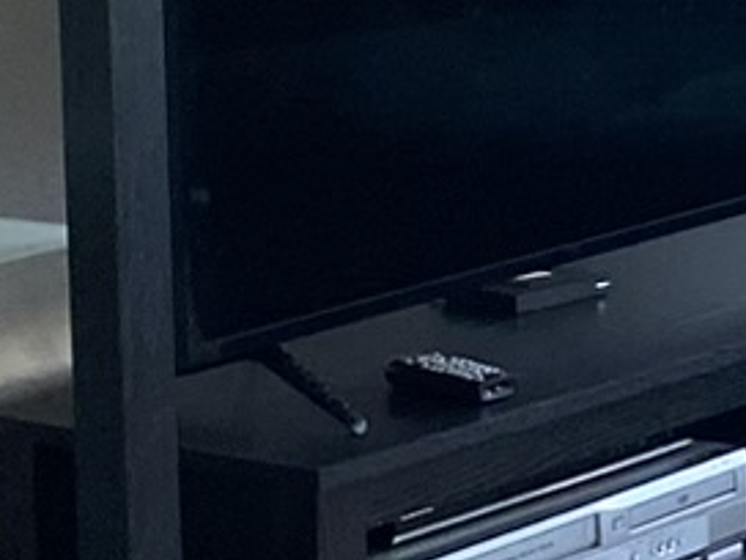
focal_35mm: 196
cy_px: -436
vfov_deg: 7.4
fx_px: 4224
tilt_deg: -4.6
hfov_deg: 8.9
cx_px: 1912
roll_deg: +0.2
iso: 100
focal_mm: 4.25
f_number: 1.8
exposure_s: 1/120
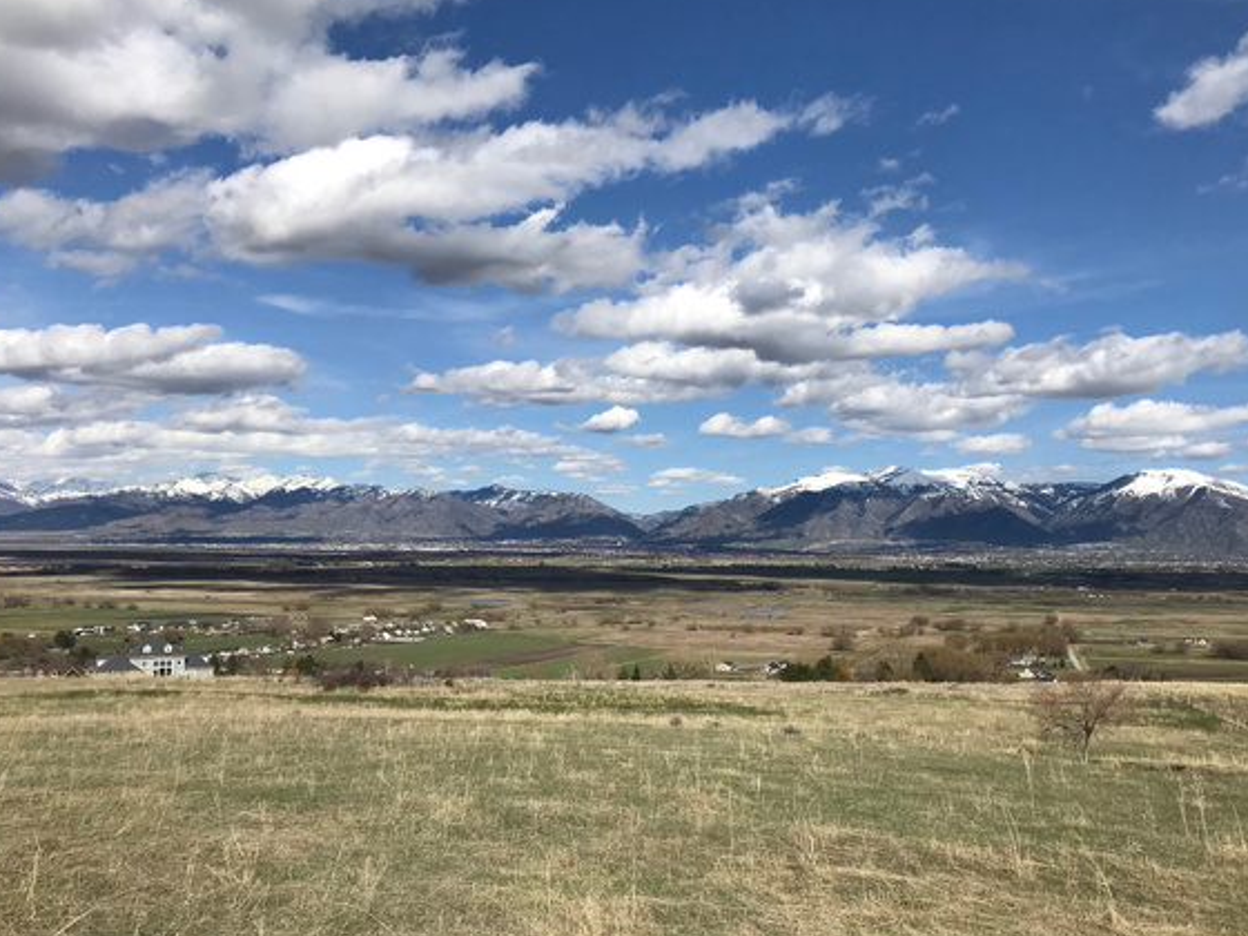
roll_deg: -0.6
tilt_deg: +4.3
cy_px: 466
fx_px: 1154
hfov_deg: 56.8
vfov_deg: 44.2
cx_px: 649
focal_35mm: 32
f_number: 1.8
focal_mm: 3.99
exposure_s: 1/5051
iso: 20
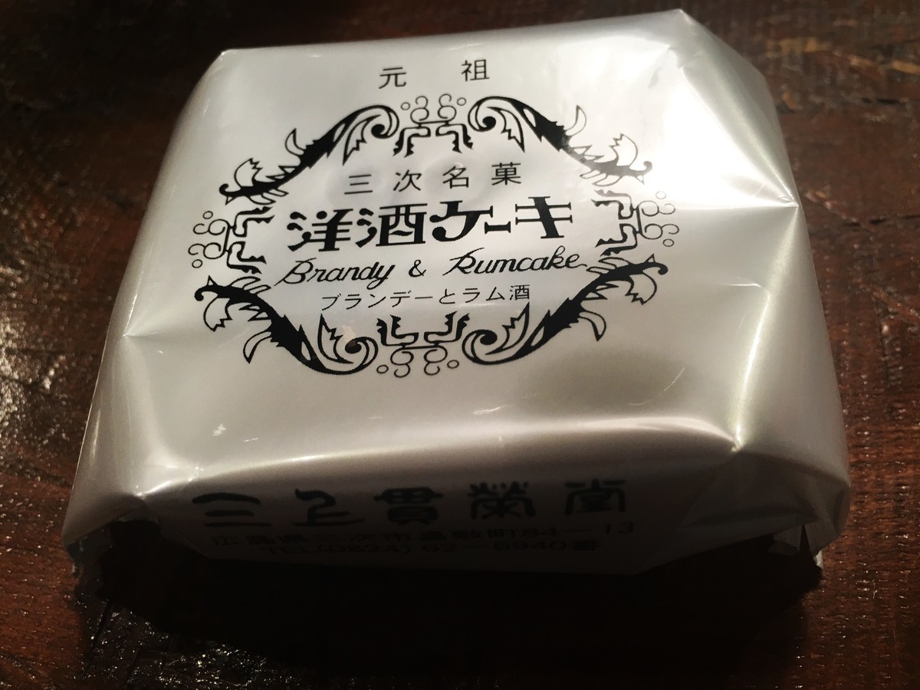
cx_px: 460
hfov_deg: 61.7
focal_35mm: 29
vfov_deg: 48.2
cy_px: 345
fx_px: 771
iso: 25
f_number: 2.2
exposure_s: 1/30
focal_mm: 4.15
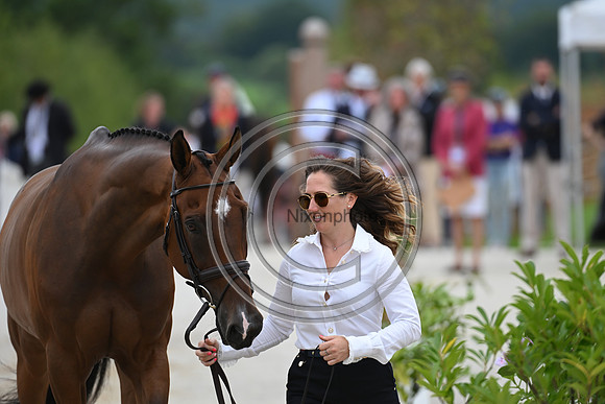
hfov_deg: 5.2
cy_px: 202
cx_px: 302
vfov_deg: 3.4
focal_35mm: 400
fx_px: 6723
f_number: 5.6
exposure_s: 1/1600
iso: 560
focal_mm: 400
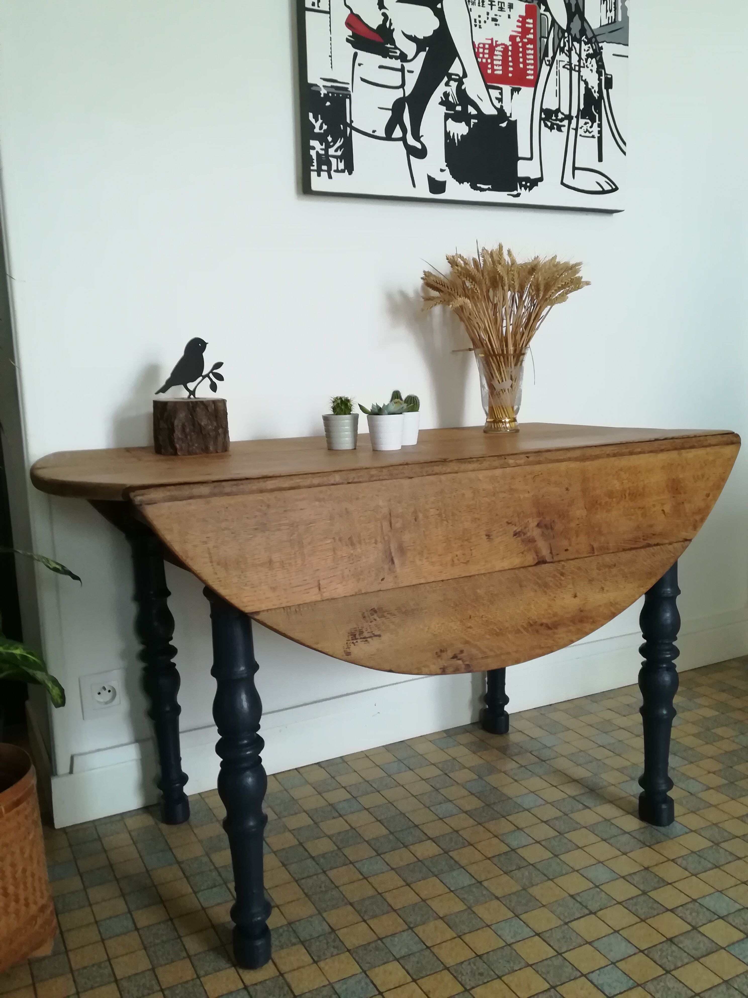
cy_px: 499
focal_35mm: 30
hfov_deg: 46.8
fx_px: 864
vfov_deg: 60.0
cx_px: 374
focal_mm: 3.83
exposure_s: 1/25
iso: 400
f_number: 2.2
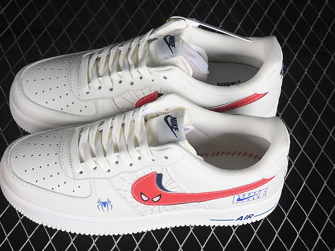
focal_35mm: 82
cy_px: 127
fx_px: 793
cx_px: 151
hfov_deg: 23.8
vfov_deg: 18.0
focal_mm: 50
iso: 160
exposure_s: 1/80
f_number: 7.1
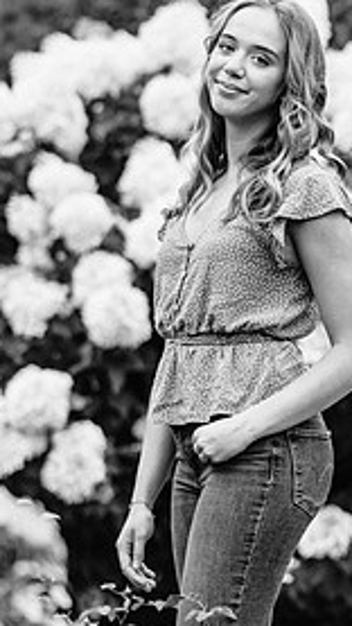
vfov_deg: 9.1
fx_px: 3946
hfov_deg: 5.1
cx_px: 319
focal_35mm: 238
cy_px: 348
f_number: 2.8
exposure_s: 1/500
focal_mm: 95
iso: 320
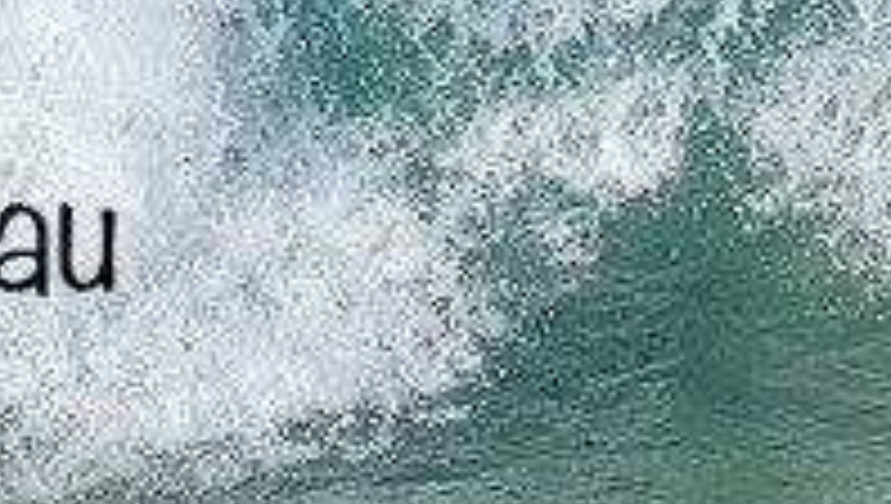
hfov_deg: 0.6
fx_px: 79608
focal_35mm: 3365
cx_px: -376
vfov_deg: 0.4
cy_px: -138
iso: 280
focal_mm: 800
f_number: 6.3
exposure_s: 1/2000
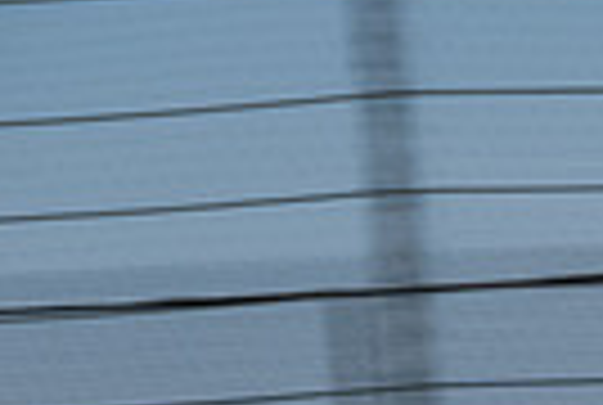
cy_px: 803
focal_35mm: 906
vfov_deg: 1.5
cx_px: 1152
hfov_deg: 2.3
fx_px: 15209
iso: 160
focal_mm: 140
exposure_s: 1/200
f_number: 8
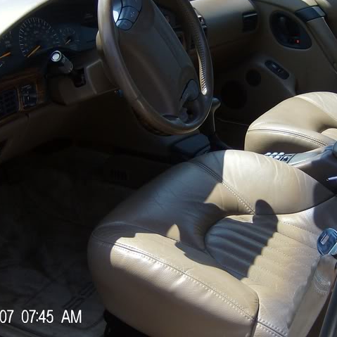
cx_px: 193
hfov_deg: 32.1
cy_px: 153
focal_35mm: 53
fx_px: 584
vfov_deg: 32.2
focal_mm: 6
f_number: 2.8
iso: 100
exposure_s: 1/499
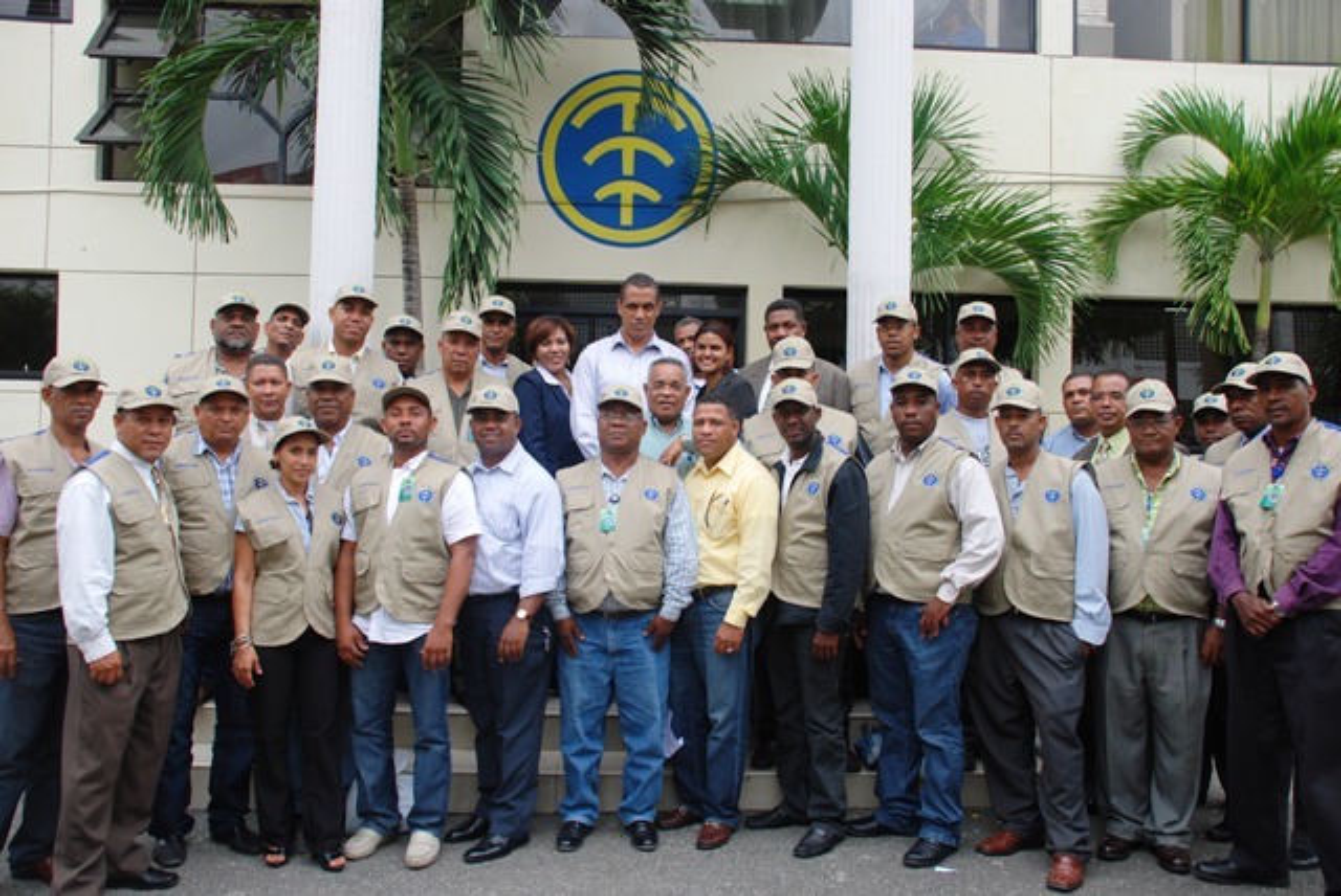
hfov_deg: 61.9
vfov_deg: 43.7
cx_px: 670
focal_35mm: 30
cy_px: 448
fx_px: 1118
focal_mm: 20
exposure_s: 1/125
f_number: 5.6
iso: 200
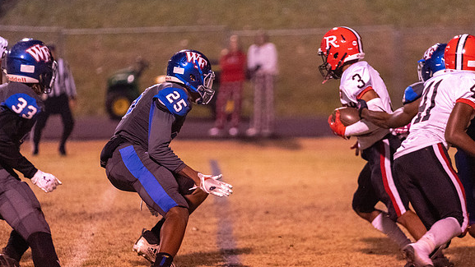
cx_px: 253
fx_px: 3276
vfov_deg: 4.7
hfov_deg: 8.3
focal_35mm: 260
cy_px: 151
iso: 10000
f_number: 2.8
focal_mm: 200
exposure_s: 1/800
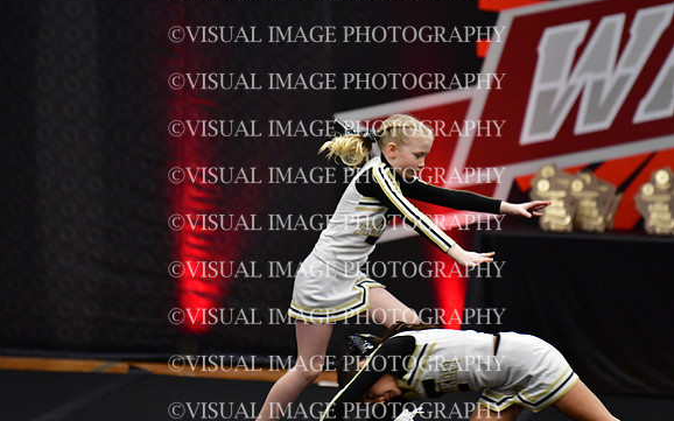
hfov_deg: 6.8
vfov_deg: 4.3
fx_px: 5638
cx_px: 337
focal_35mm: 307
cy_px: 199
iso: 4000
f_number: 2.8
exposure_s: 1/800
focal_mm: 200
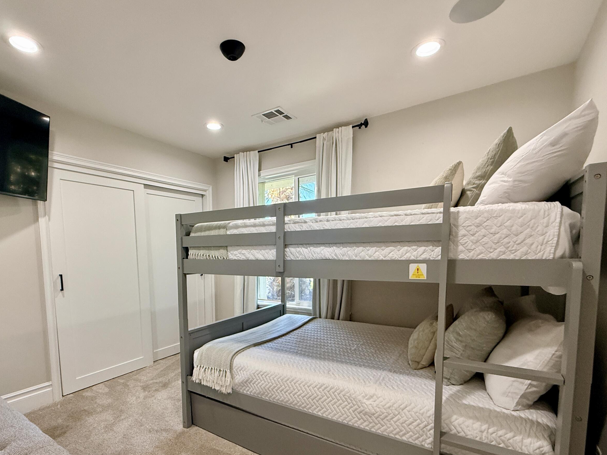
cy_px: 280
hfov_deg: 87.3
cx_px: 264
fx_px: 316
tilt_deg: -4.4
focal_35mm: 18
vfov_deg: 70.6
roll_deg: +0.9
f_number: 2.2
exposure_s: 1/120
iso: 200
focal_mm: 2.22
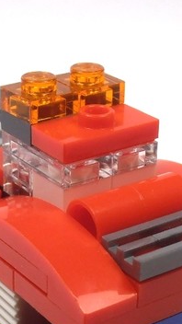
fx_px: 884
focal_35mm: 103
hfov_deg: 11.7
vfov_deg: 20.6
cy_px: 231
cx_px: 52
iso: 80
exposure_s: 1/60
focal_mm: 6.61
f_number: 3.9
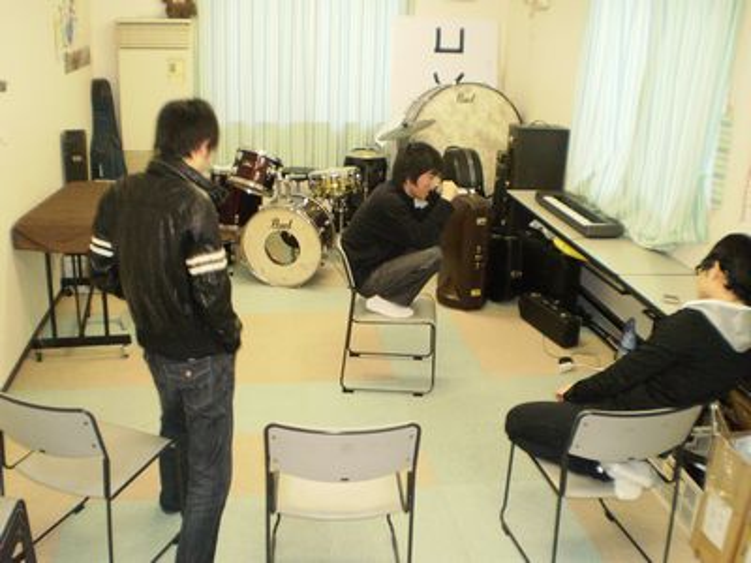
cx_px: 376
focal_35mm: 36
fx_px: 781
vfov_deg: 39.7
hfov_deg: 51.4
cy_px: 282
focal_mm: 6.3
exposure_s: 1/30
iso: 320
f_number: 3.1
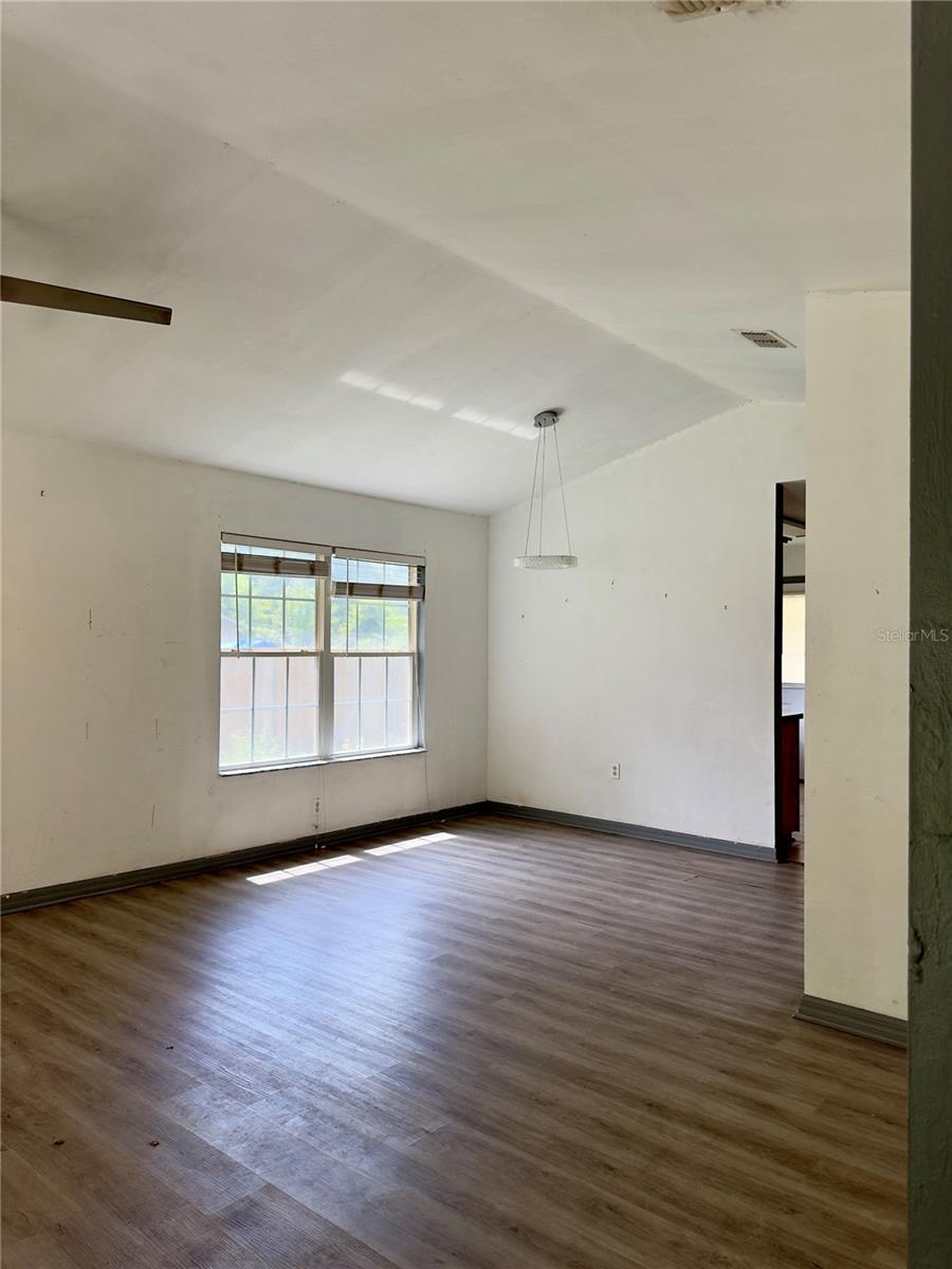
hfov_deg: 56.8
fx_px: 880
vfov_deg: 71.6
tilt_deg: +0.3
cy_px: 634
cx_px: 476
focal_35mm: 24
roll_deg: -0.4
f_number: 1.78
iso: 125
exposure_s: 1/120
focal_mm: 6.76
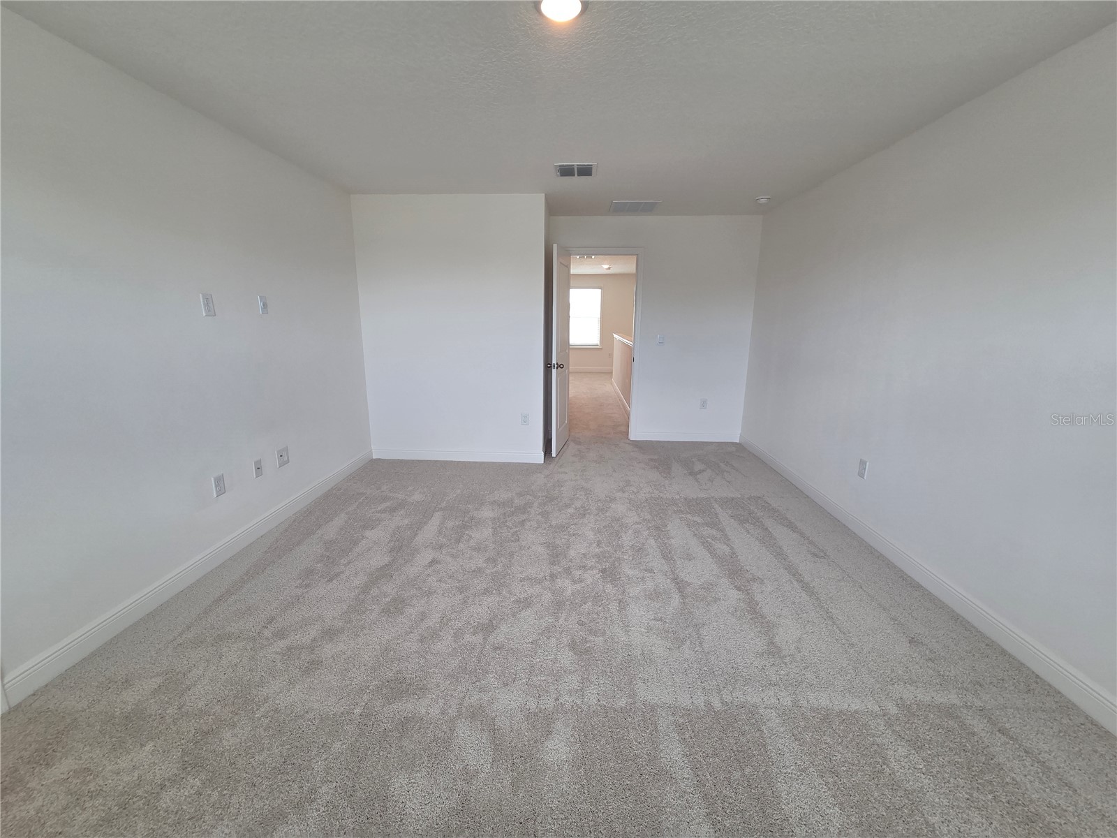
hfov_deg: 106.2
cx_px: 558
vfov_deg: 89.9
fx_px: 419
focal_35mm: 13
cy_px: 419
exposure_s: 1/120
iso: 125
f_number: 2.2
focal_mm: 2.2
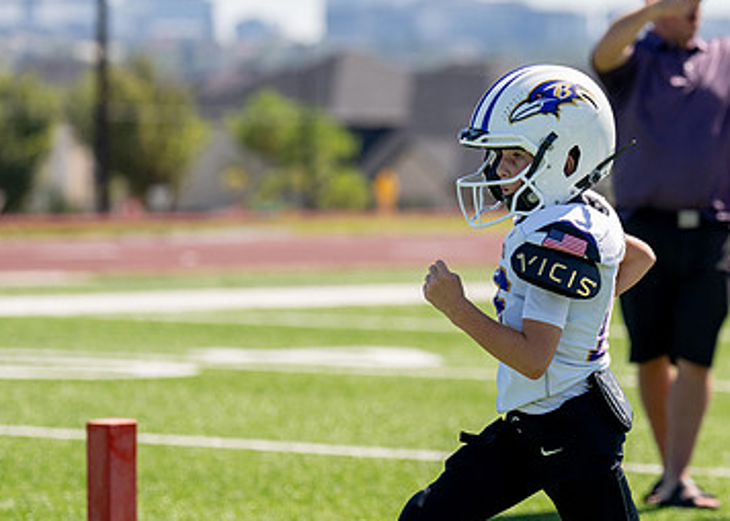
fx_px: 5513
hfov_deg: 7.6
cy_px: 311
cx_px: 546
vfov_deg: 5.4
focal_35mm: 266
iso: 200
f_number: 2.8
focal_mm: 126
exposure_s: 1/4000
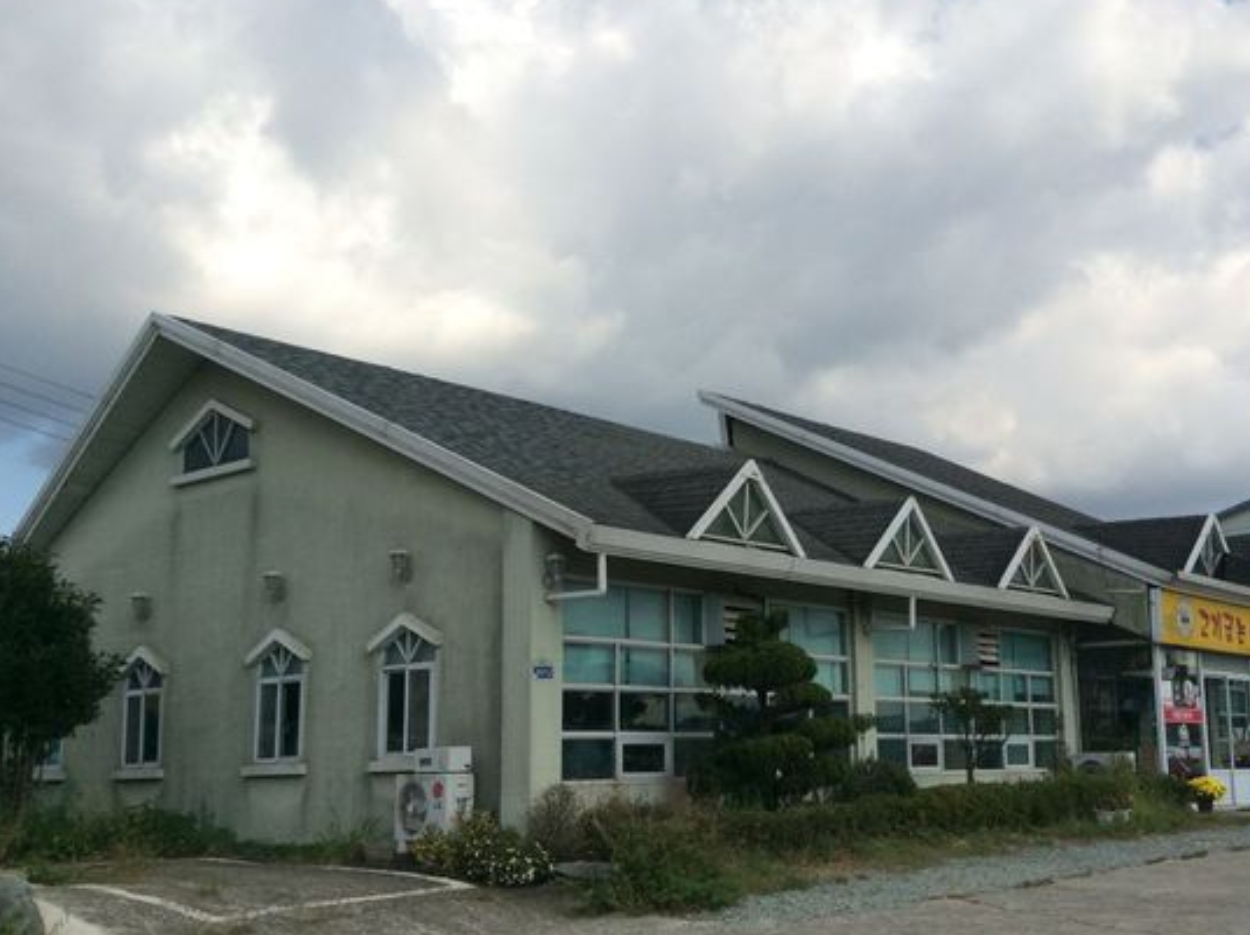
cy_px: 543
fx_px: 1551
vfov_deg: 33.5
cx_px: 754
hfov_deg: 43.6
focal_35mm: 43
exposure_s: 1/1684
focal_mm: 3.3
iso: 32
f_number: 2.4
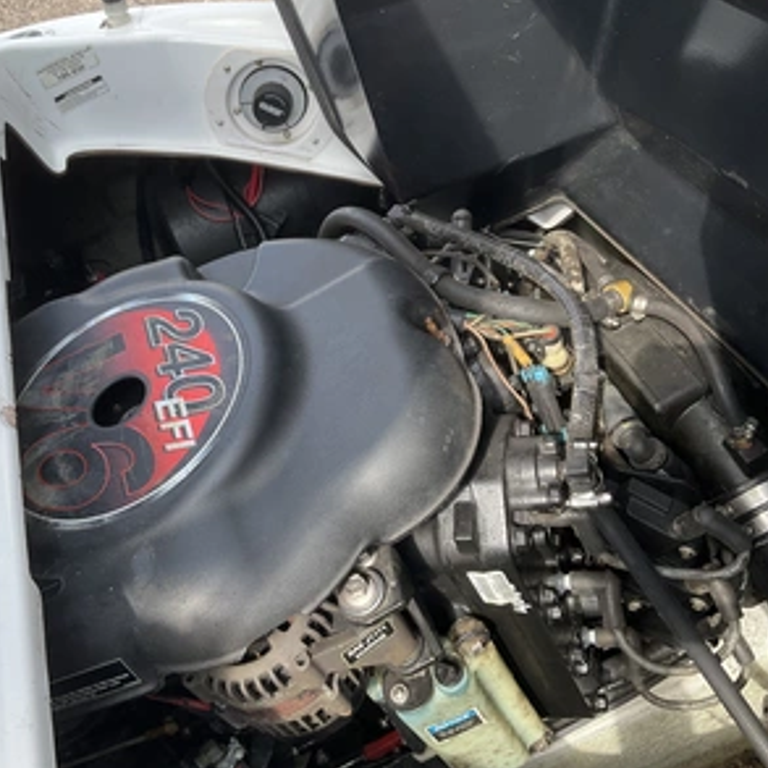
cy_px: 380
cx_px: 304
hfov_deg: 46.9
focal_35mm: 35
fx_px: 879
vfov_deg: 47.2
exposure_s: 1/419
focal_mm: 3
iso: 25
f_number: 1.8
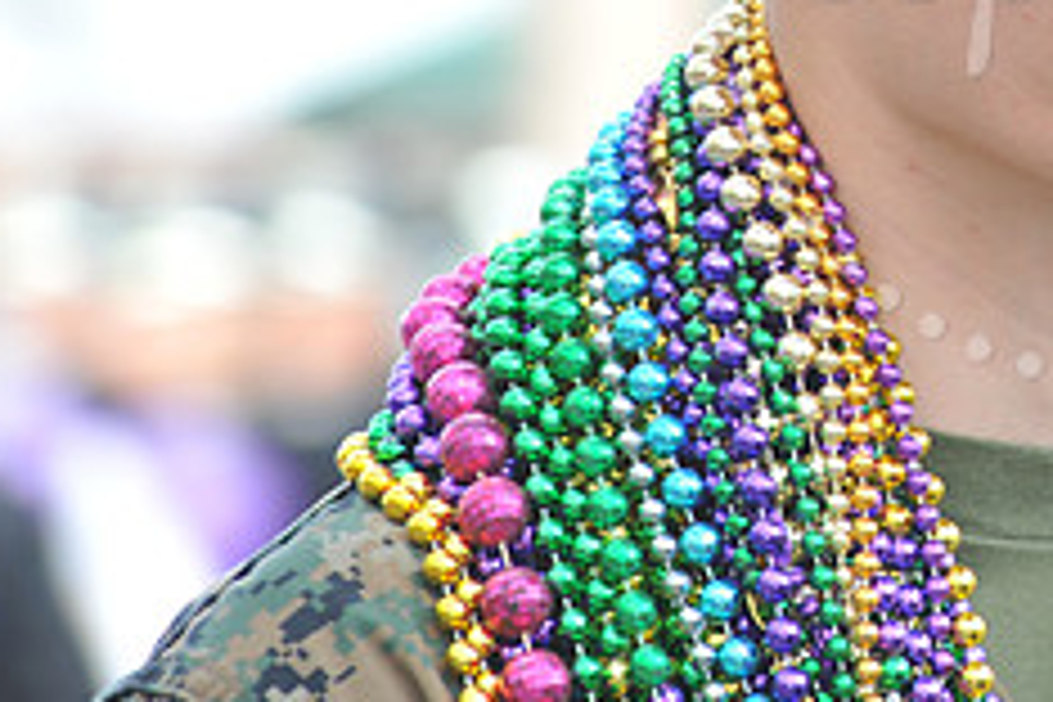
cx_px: 1134
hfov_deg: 4.2
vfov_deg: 2.8
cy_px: -45
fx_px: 14478
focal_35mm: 495
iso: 250
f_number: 7.1
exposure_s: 1/80
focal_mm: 200
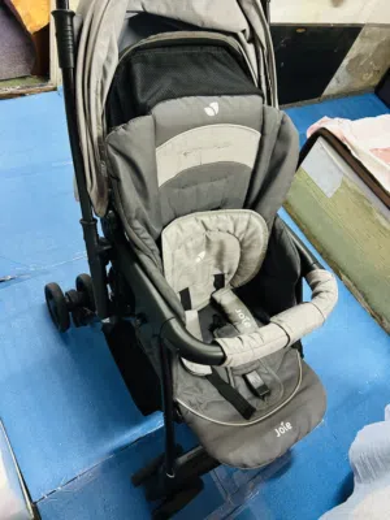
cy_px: 260
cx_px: 195
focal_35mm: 26
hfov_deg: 53.1
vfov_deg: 67.3
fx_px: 391
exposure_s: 1/33
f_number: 1.5
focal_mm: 5.7
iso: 500
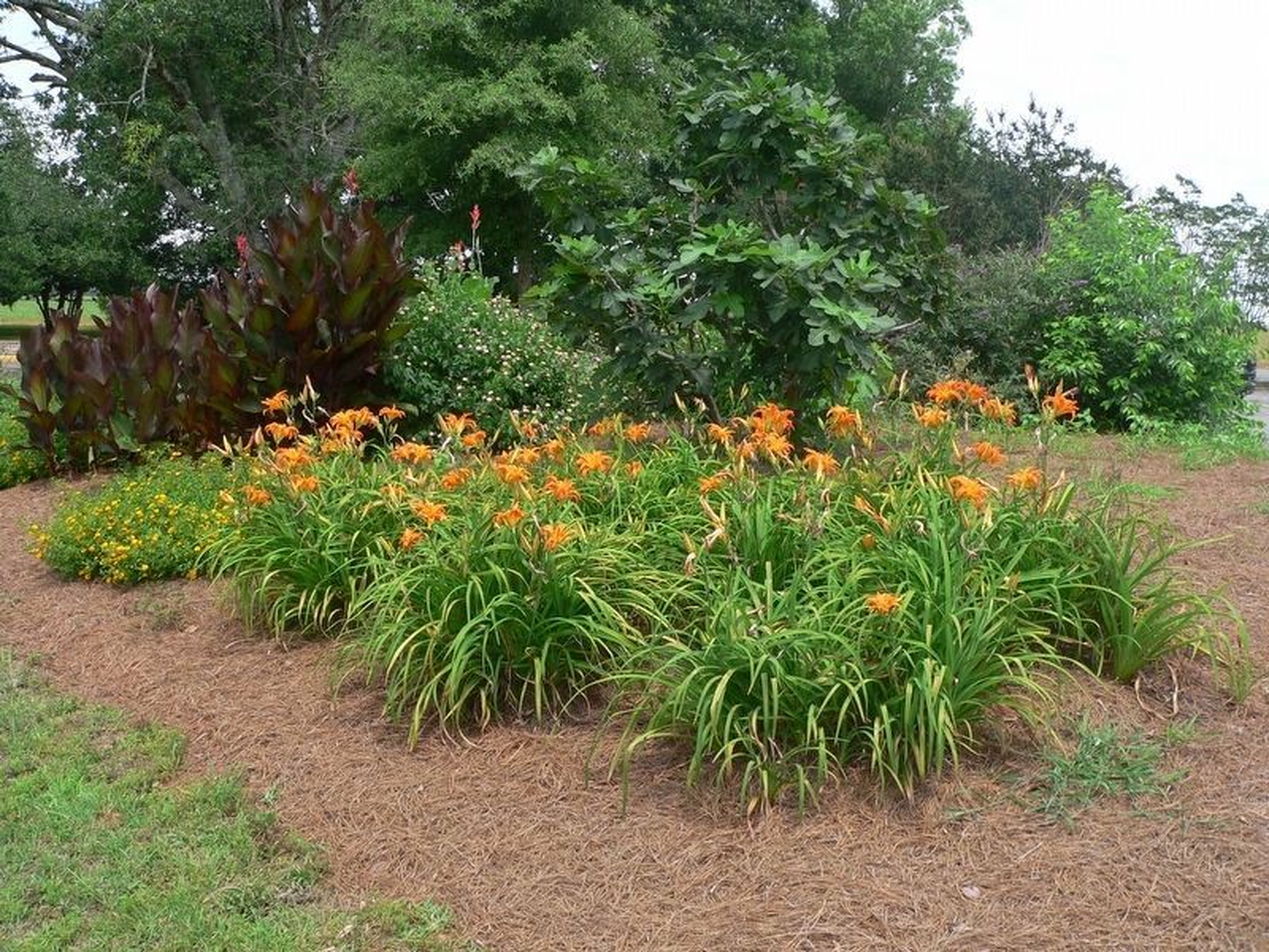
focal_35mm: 36
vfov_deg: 39.7
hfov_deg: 51.4
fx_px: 1320
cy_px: 476
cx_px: 634
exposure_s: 1/250
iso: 80
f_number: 4
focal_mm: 6
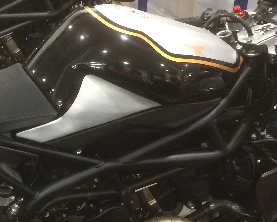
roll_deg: +1.4
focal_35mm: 76
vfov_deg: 20.0
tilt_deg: -29.8
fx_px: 623
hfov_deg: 24.6
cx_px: 46
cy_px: 174
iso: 320
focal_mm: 4.15
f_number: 2.2
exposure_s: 1/33
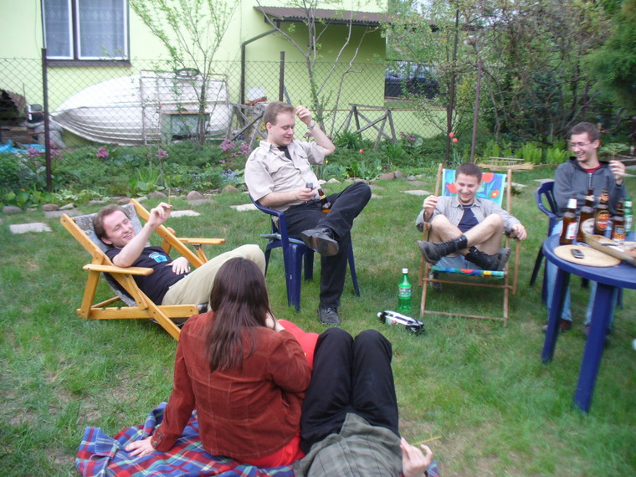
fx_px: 680
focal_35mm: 37
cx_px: 318
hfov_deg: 50.1
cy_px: 238
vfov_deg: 38.7
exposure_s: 1/40
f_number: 2.8
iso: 100
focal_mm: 6.1
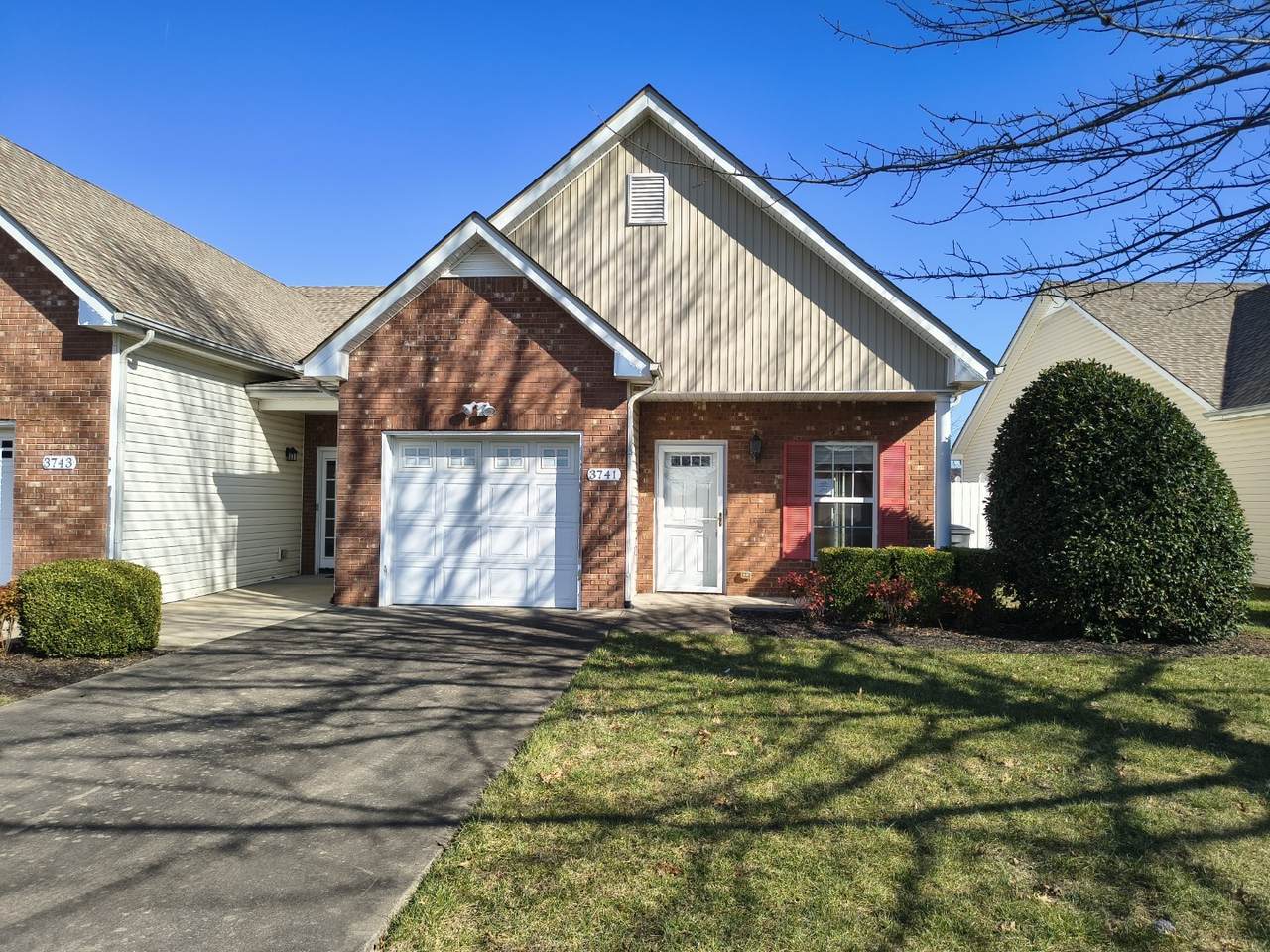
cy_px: 476
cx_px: 635
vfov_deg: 56.8
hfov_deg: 71.6
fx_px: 881
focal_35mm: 24
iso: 100
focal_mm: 5.56
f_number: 1.8
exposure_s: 1/1360
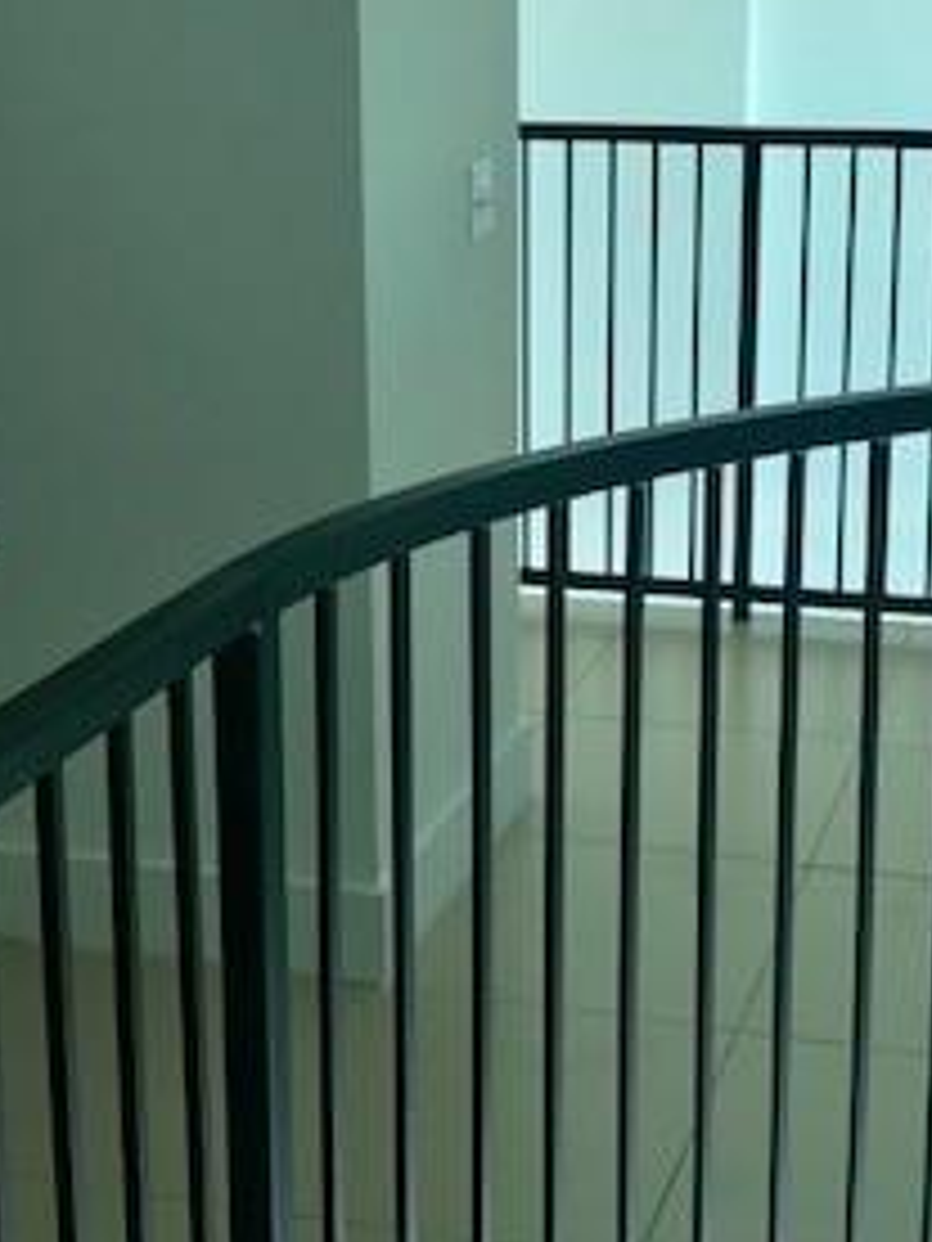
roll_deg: +0.6
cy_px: 536
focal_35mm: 65
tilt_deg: -13.9
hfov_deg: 22.6
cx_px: 545
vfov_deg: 29.8
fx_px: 2333
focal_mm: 3.99
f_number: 1.8
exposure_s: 1/120
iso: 25
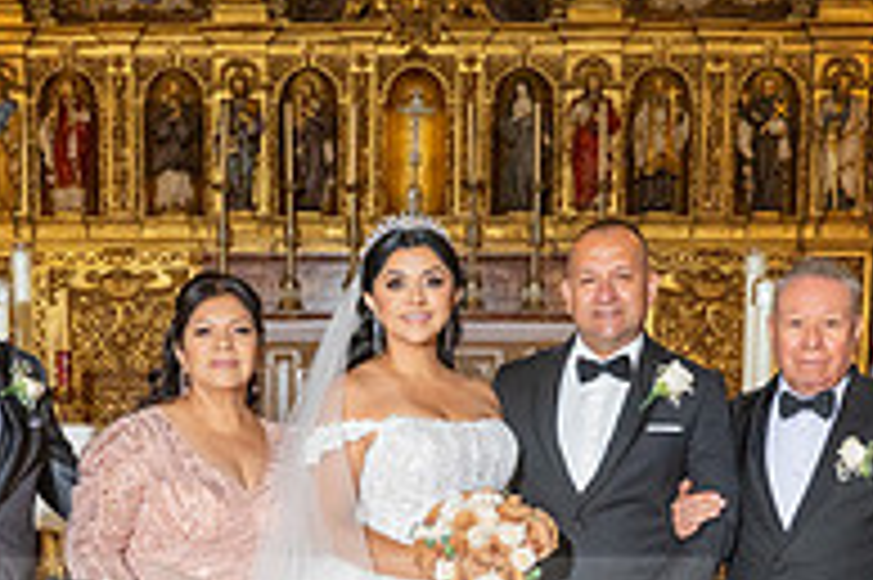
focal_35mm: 82
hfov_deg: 24.7
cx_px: 334
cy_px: 779
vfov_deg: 15.7
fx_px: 1987
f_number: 5.6
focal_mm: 24
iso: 1000
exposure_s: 1/200
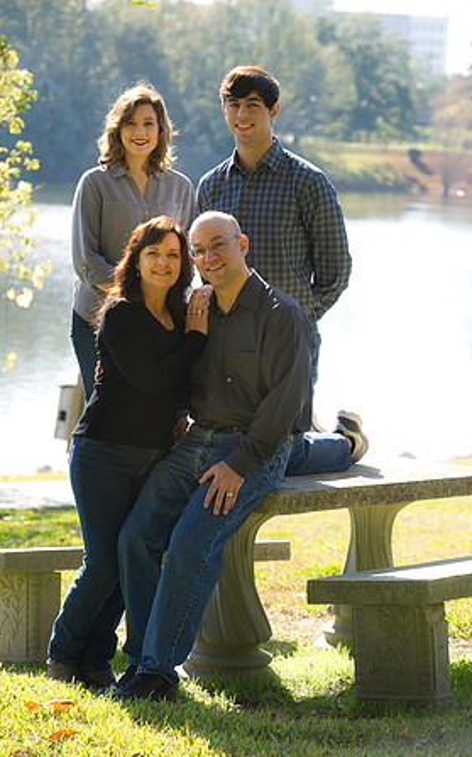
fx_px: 2575
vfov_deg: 16.7
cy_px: 379
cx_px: 236
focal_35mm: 125
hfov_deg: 10.5
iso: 200
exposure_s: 1/250
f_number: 5.6
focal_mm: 122
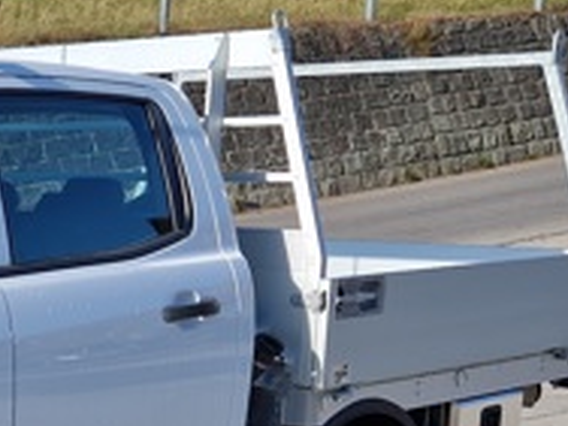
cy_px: 480
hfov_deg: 17.8
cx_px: -293
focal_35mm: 98
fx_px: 1608
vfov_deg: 14.7
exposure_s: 1/1148
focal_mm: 5.4
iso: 50
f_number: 1.8
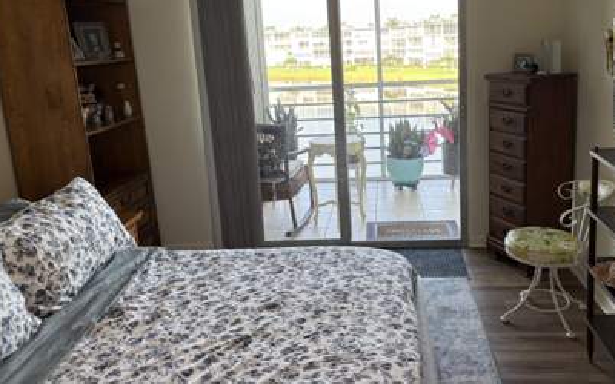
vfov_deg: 38.1
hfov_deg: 57.9
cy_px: 148
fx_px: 553
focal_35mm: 33
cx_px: 355
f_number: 1.6
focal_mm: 5.96
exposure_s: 1/121
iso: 64
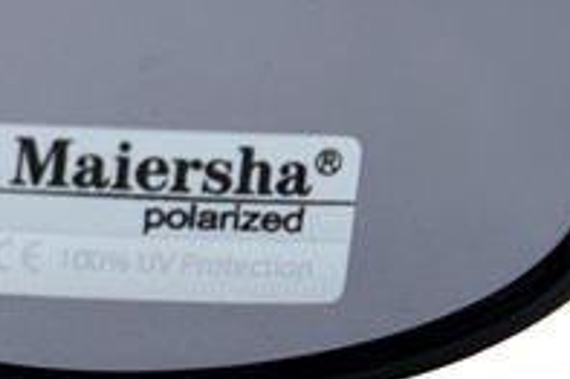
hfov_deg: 6.2
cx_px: -451
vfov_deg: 4.2
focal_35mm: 325
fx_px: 5141
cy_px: -64
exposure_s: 1/105
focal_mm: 42.5
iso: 160
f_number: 5.6
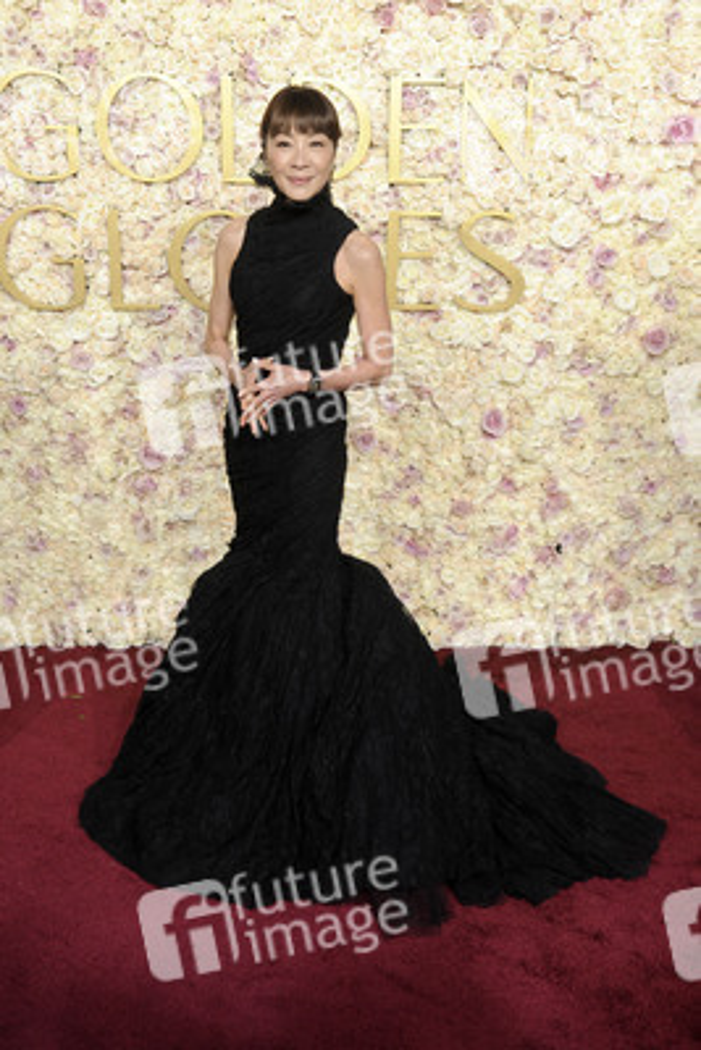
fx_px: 1313
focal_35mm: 45
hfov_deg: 29.9
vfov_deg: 43.6
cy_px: 525
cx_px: 350
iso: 1000
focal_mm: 45
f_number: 11
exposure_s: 1/250
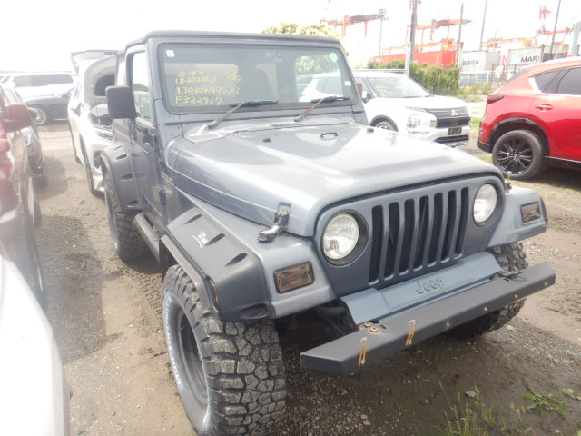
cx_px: 290
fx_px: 403
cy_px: 218
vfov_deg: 56.8
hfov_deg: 71.6
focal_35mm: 24
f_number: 2.8
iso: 125
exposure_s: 1/100
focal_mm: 4.3
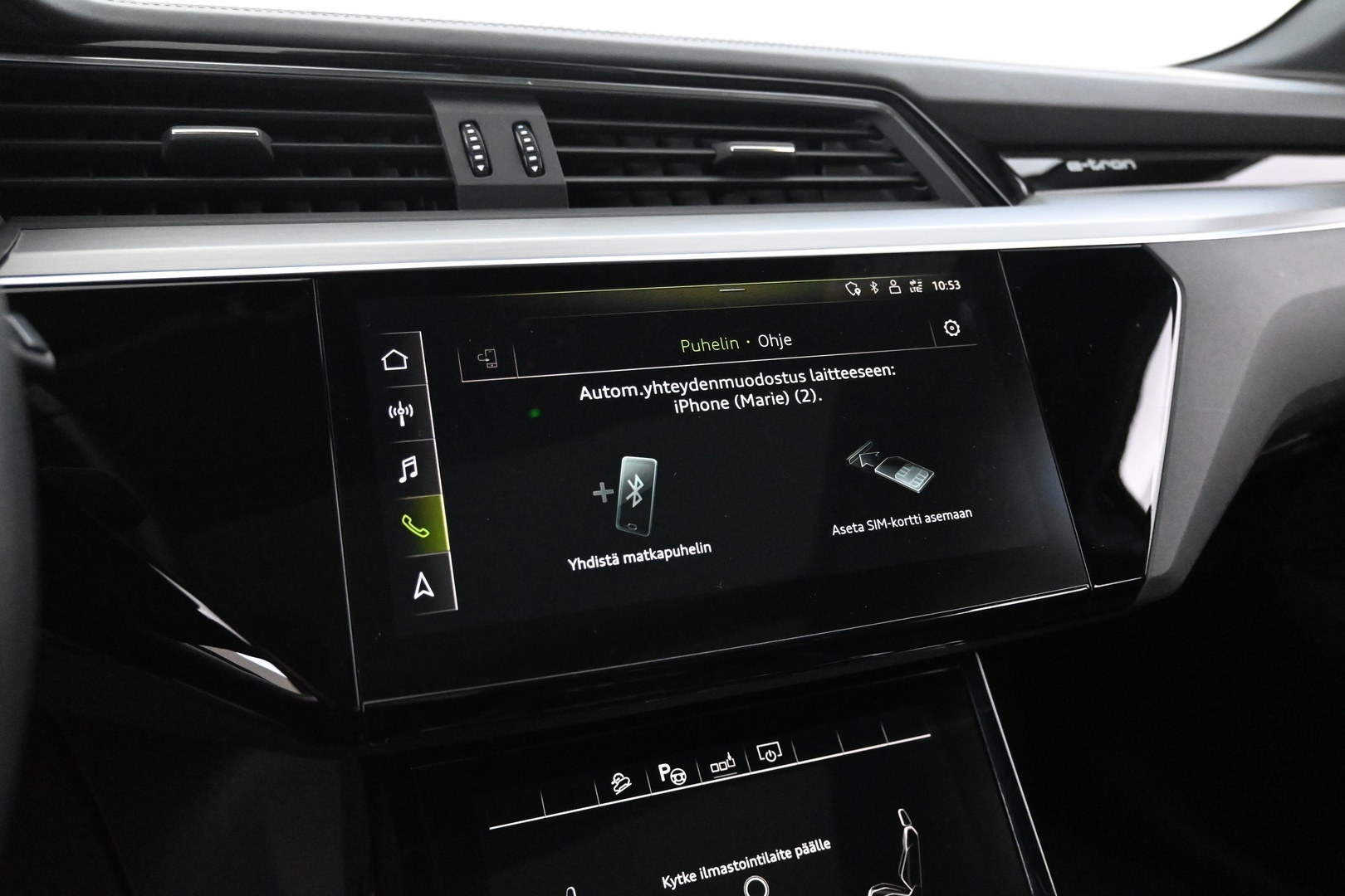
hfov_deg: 63.2
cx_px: 672
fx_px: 1093
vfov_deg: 44.6
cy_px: 448
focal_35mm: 29
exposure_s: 1/30
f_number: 3.8
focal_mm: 19.5
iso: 8000
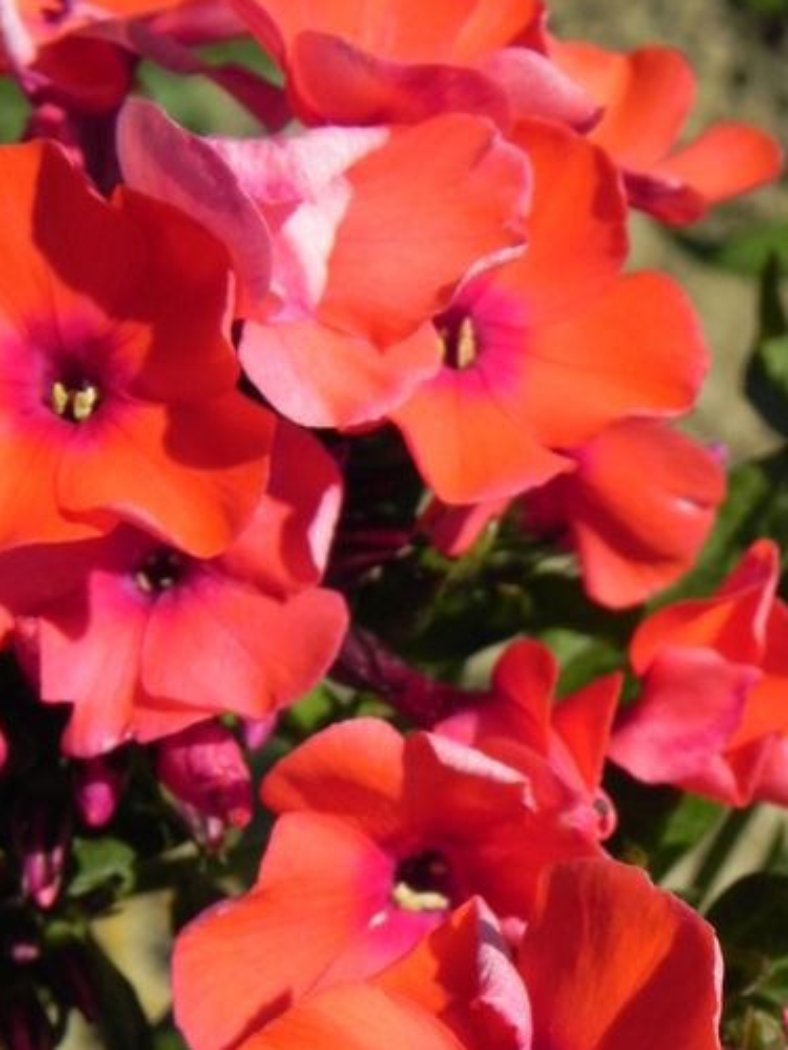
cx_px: 595
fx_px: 3642
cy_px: 699
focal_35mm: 120
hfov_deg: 12.3
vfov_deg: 16.4
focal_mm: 13.4
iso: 160
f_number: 7.1
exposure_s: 1/800
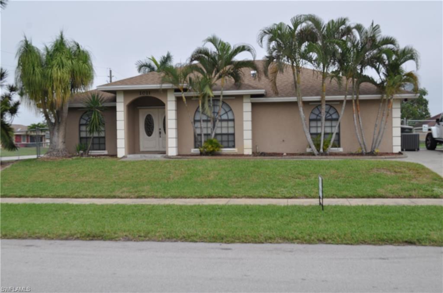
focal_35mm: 39
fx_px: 479
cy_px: 146
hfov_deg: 49.6
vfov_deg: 34.1
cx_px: 222
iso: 200
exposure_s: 1/320
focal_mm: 26
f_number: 9
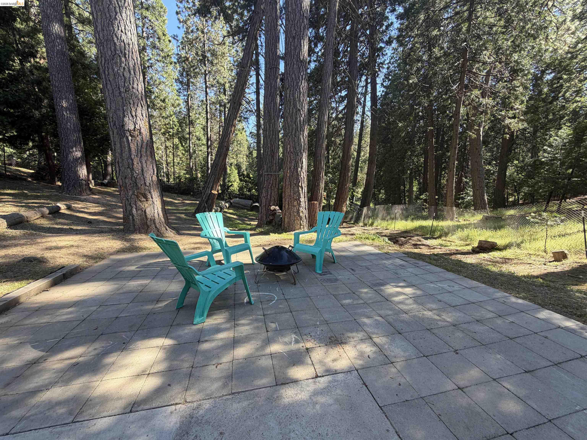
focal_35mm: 14
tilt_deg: -8.6
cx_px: 294
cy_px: 220
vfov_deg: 85.7
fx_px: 237
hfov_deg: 102.1
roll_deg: +0.0
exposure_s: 1/147
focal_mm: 2.22
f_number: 2.2
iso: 40
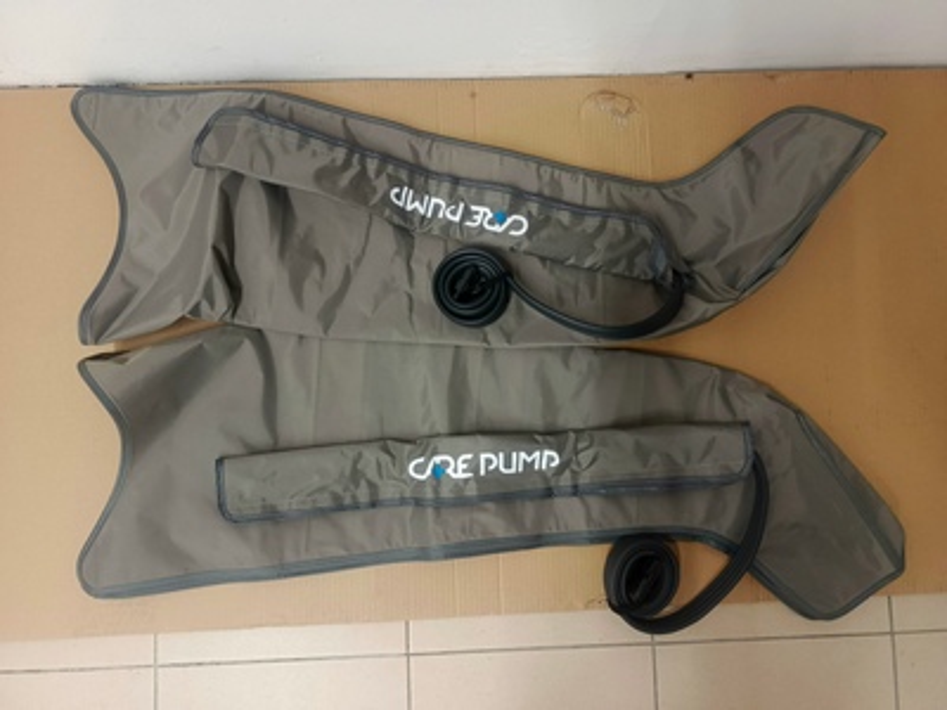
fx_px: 657
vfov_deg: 56.8
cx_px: 474
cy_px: 355
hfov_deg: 71.6
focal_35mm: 24
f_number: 1.75
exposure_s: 1/50
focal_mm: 5.25
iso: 1017
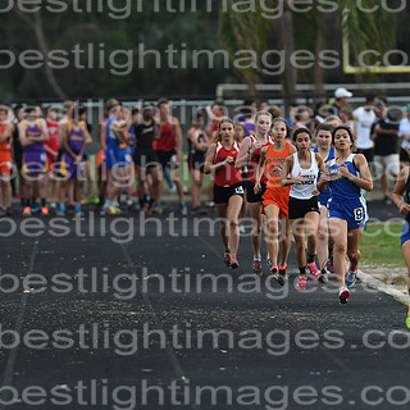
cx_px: 163
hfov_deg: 2.5
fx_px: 9300
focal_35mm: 694
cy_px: 199
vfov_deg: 2.5
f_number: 4
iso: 1250
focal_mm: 300
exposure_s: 1/1250
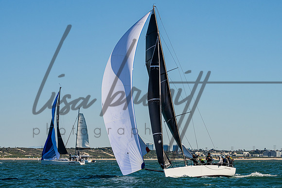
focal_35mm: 136
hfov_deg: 15.1
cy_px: 87
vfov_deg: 10.1
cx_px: 152
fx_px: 1062
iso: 400
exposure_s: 1/3200
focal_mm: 110
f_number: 8
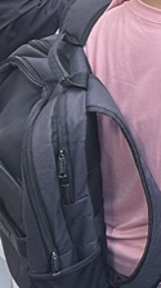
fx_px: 966
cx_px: 625
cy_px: -54
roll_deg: -1.3
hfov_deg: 7.2
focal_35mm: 127
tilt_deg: -11.3
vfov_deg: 16.2
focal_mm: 5.7
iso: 40
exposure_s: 1/275
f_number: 1.5
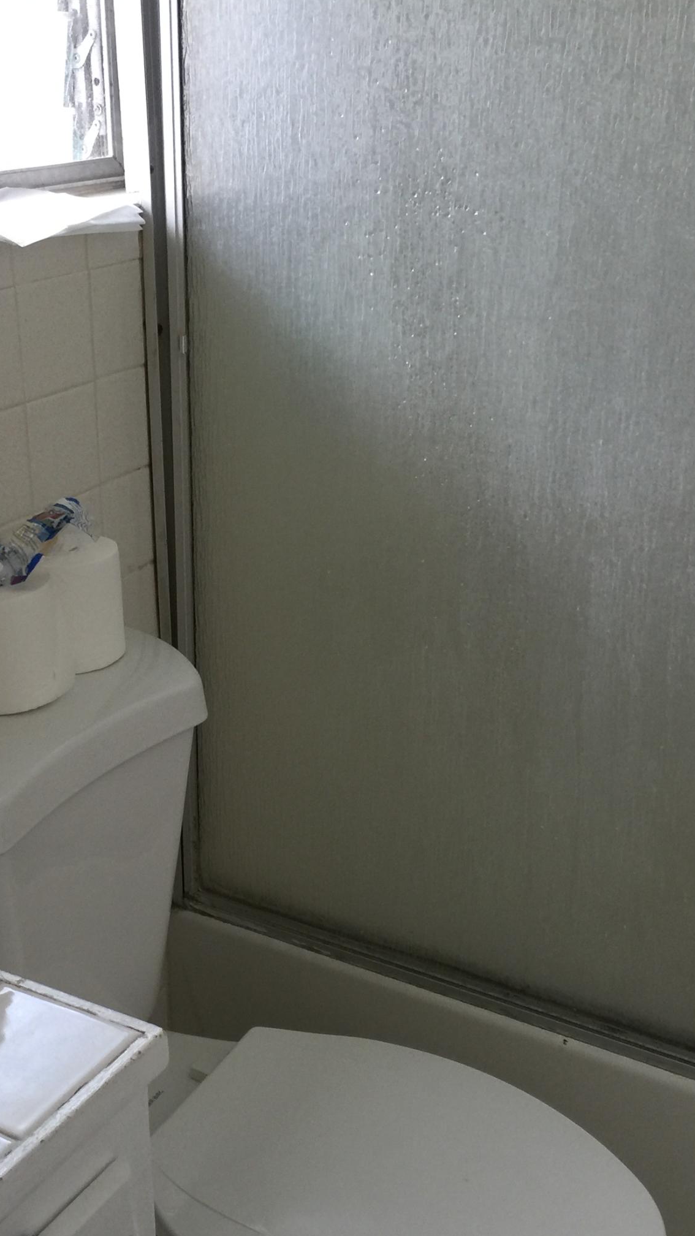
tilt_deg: -22.5
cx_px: 278
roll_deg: -0.6
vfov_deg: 43.7
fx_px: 1540
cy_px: 673
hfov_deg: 25.4
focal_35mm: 47
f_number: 2.2
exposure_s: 1/15
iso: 40
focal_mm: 4.15
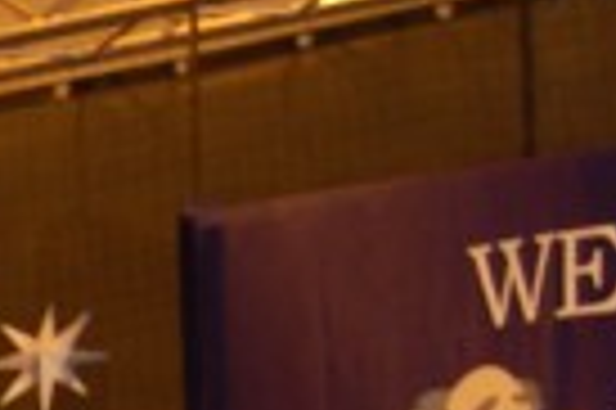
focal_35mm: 228
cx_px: -904
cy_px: 888
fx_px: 3897
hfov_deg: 8.2
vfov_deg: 5.8
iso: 400
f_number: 4
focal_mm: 26
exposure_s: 1/60
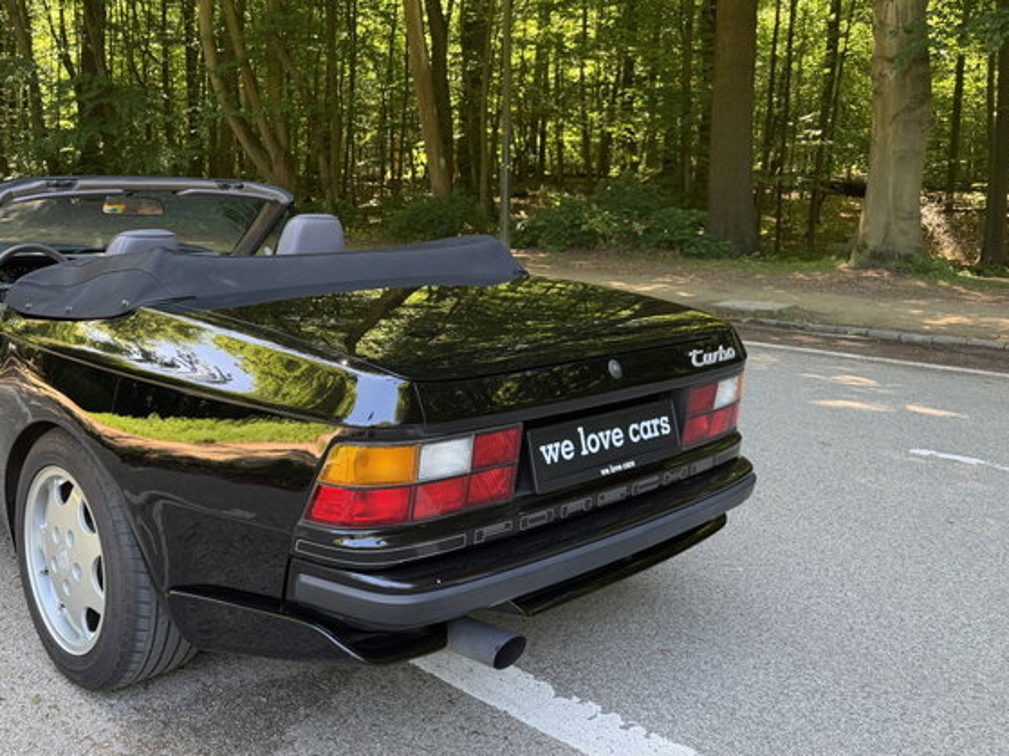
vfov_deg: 42.7
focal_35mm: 33
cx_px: 329
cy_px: 292
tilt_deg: -4.8
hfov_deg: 54.1
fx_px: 962
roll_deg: +0.7
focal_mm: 6.76
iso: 160
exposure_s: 1/121
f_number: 1.78
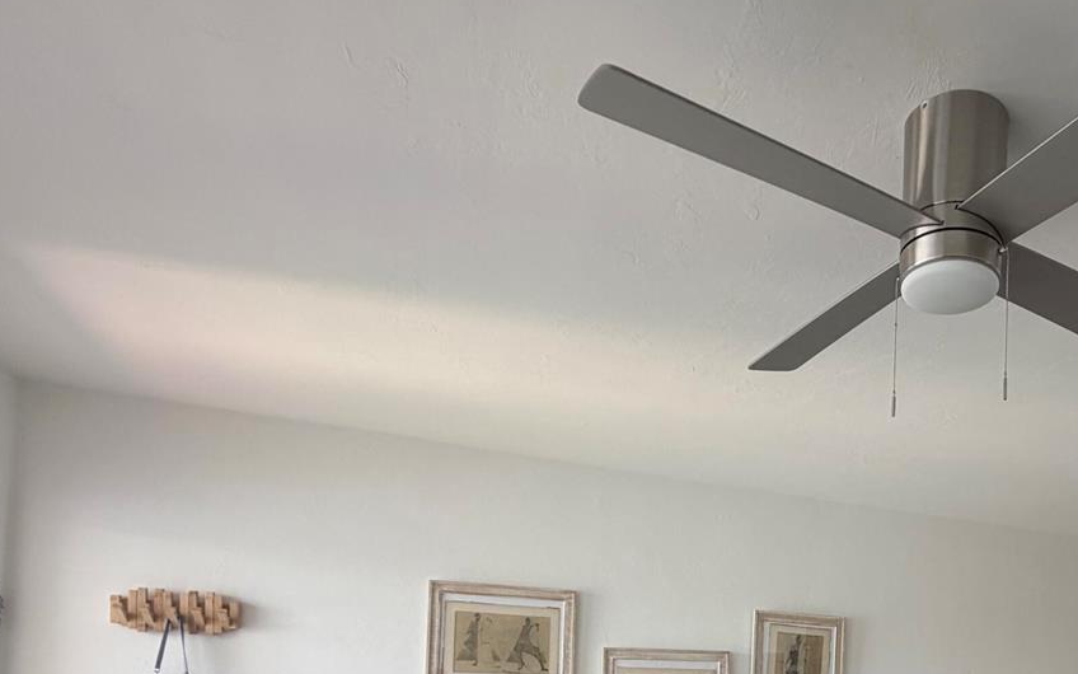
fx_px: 823
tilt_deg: +1.9
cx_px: 805
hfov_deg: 62.7
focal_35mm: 28
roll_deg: -1.0
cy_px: 668
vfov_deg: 39.5
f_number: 2.2
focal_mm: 2.22
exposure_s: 1/121
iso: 160
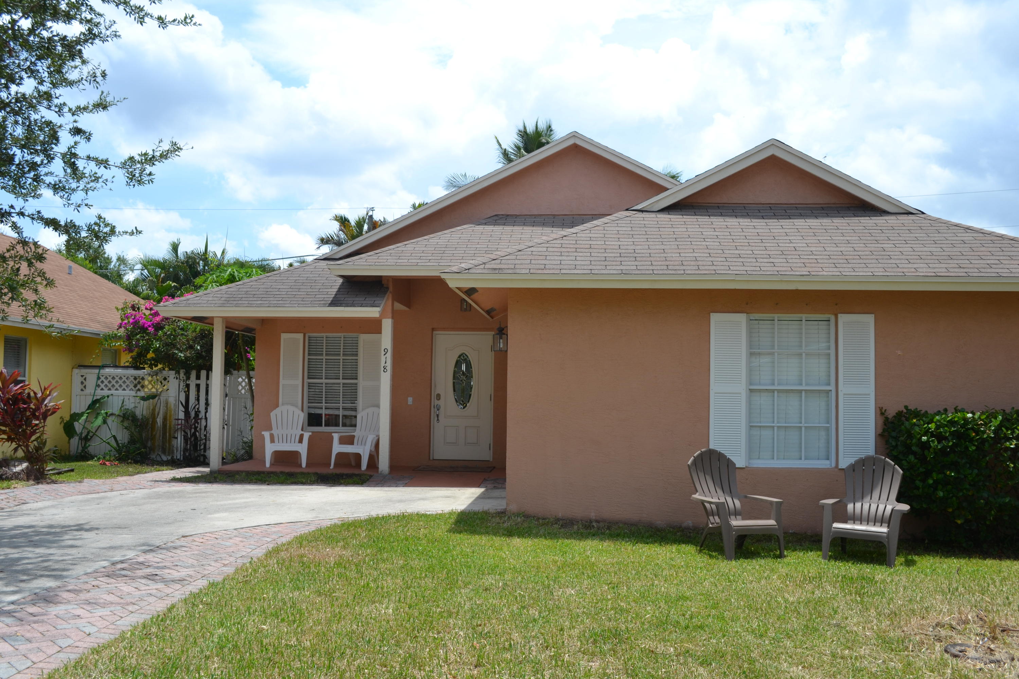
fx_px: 1019
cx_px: 510
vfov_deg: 36.9
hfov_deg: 53.1
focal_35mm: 36
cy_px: 340
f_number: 8
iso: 100
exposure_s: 1/250
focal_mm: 24
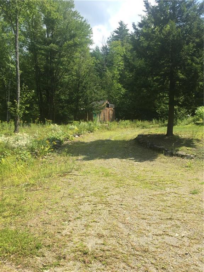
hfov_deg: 48.2
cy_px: 136
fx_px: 228
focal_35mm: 29
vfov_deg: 61.7
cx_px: 102
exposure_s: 1/942
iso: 32
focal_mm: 4.15
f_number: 2.2
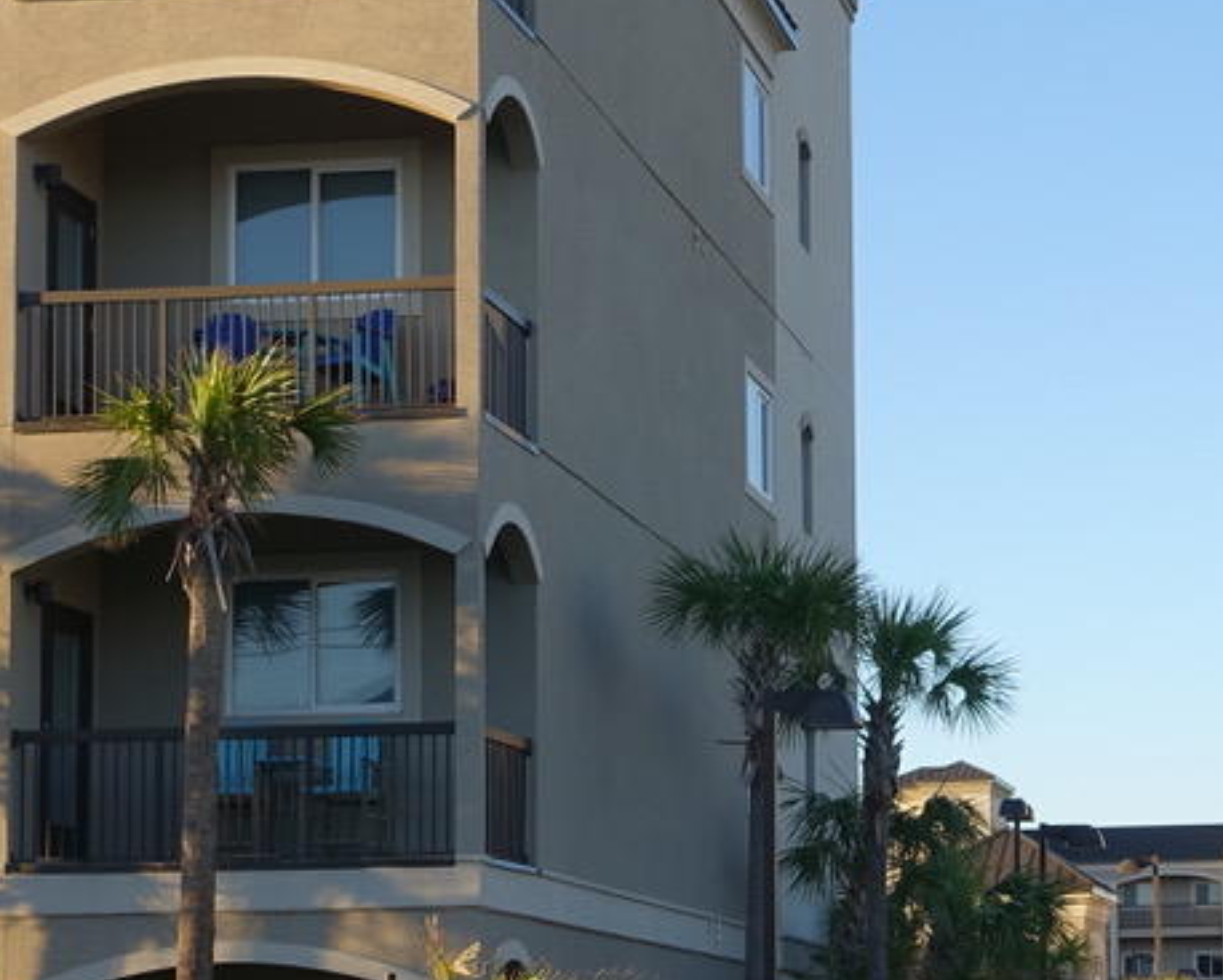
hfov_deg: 19.5
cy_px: 762
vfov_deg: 15.8
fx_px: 3513
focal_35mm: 97
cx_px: 1023
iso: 125
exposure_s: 1/125
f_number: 5.6
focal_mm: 13.53
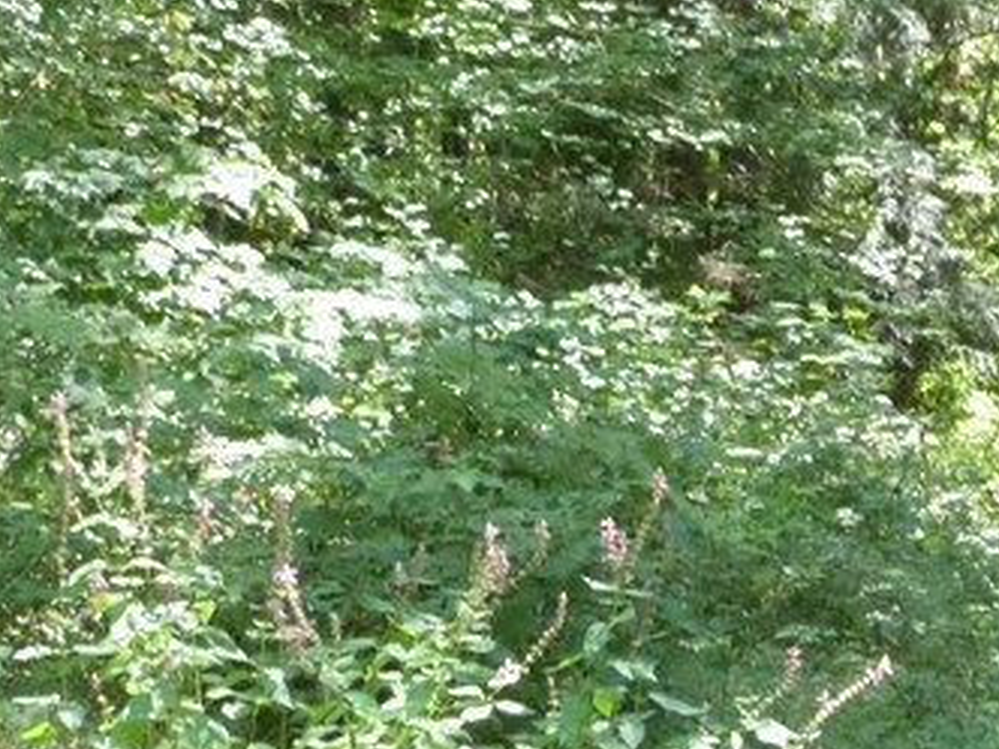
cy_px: 475
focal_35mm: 154
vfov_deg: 9.6
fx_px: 4444
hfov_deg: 12.7
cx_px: 885
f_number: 3.2
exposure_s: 1/100
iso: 400
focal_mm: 9
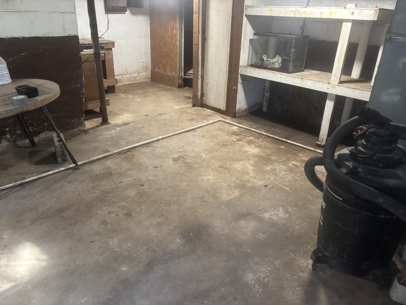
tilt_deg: -23.5
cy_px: 152
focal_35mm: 26
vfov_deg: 53.1
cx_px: 203
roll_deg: -2.2
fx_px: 305
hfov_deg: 67.3
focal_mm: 5.96
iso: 500
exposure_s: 1/40
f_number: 1.6
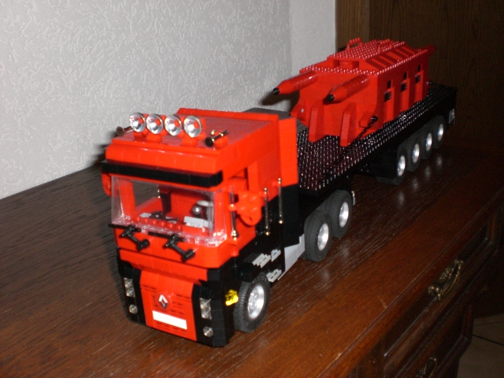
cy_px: 189
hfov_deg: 49.0
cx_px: 252
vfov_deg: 37.7
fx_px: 553
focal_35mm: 38
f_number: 3.1
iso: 200
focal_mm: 6.3
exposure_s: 1/60
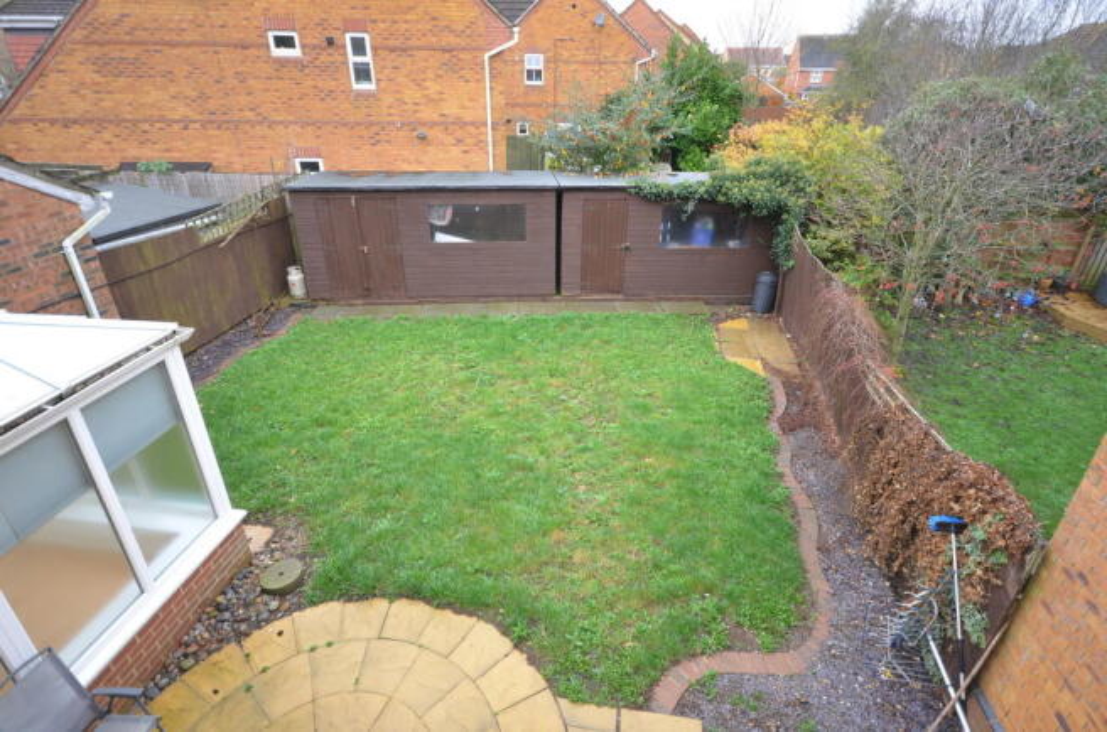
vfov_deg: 62.9
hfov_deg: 85.6
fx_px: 598
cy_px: 366
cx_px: 554
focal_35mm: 20
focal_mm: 13
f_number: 4.5
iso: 250
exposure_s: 1/60
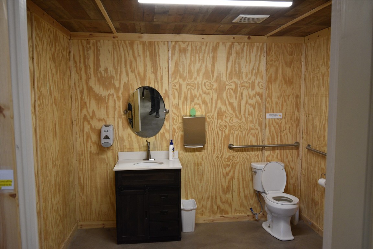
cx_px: 186
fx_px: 311
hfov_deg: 61.9
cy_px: 124
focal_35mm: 30
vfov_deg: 43.6
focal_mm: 20
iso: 1000
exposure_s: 1/60
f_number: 5.6
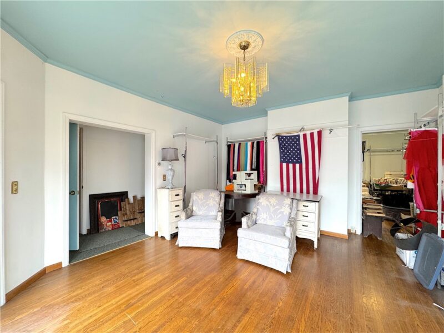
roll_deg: +0.0
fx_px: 180
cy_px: 166
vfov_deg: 85.7
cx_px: 222
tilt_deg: -0.1
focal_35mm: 14
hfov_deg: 102.1
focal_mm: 2.22
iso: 200
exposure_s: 1/120
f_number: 2.2
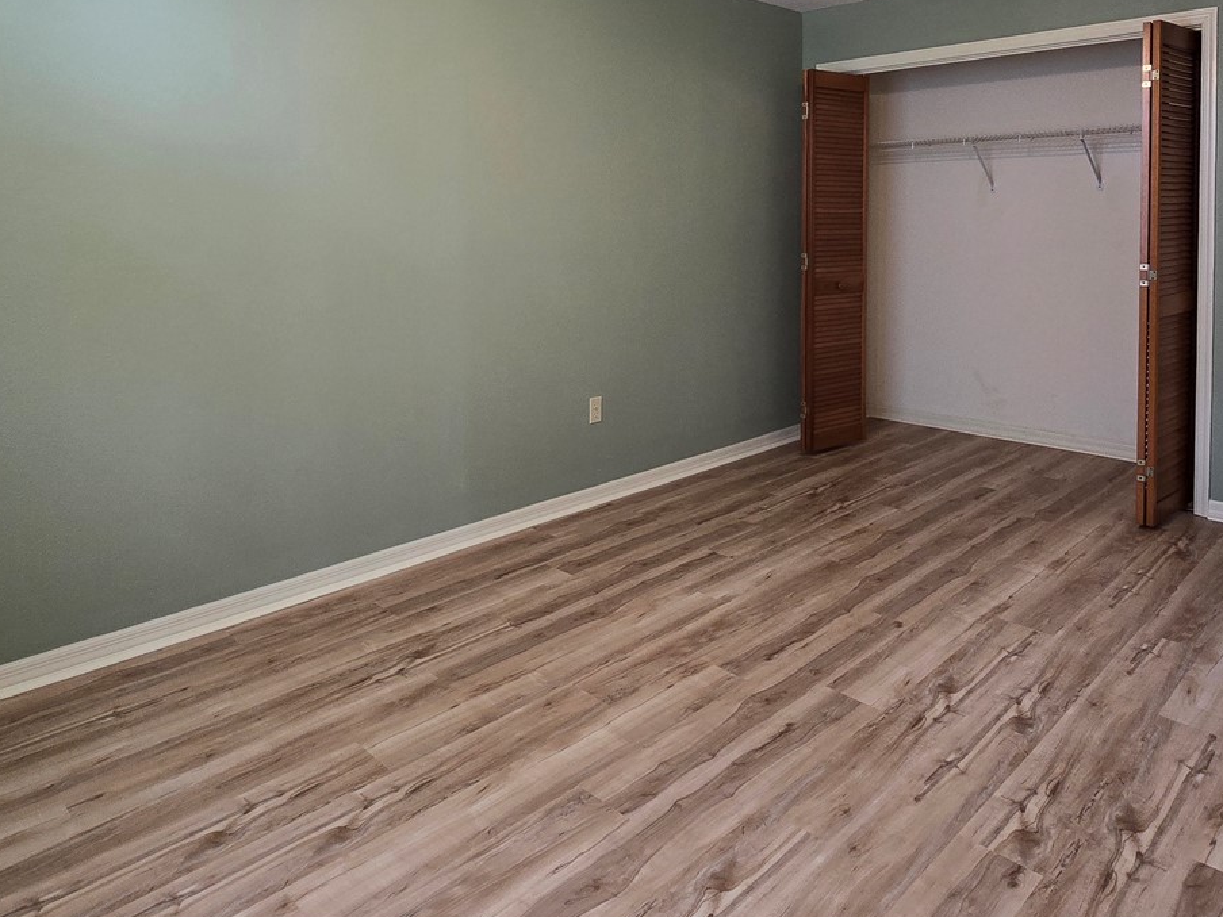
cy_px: 253
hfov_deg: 73.8
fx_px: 813
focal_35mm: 23
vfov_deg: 56.6
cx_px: 655
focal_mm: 2.2
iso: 100
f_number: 2.2
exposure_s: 1/60
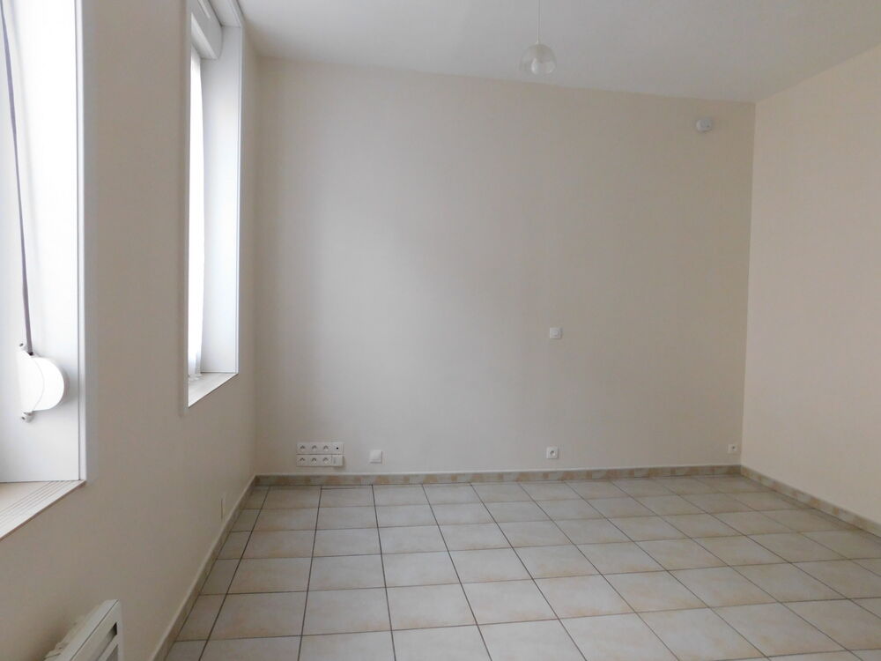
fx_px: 585
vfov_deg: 58.9
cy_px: 330
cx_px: 440
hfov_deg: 73.9
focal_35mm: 23
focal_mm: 4
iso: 400
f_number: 3
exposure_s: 1/30
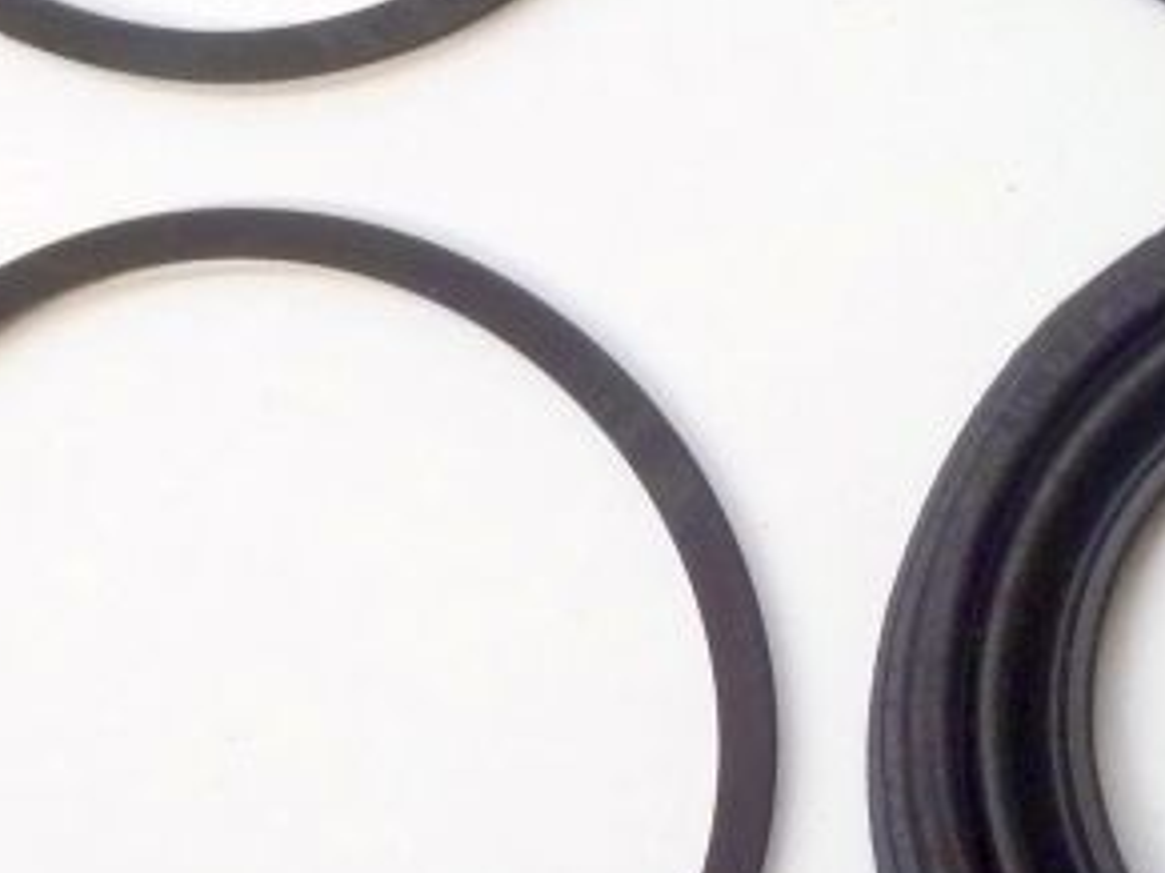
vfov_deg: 7.3
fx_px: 6795
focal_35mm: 202
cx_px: 1483
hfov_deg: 9.6
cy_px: 88
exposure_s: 1/25
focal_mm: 10.3
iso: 400
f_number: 4
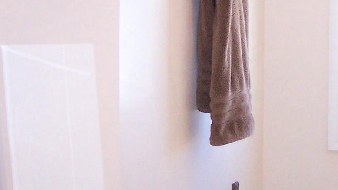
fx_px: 977
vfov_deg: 11.1
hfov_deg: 19.6
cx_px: 199
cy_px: 80
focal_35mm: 109
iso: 140
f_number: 2.8
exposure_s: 1/125
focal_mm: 6.3
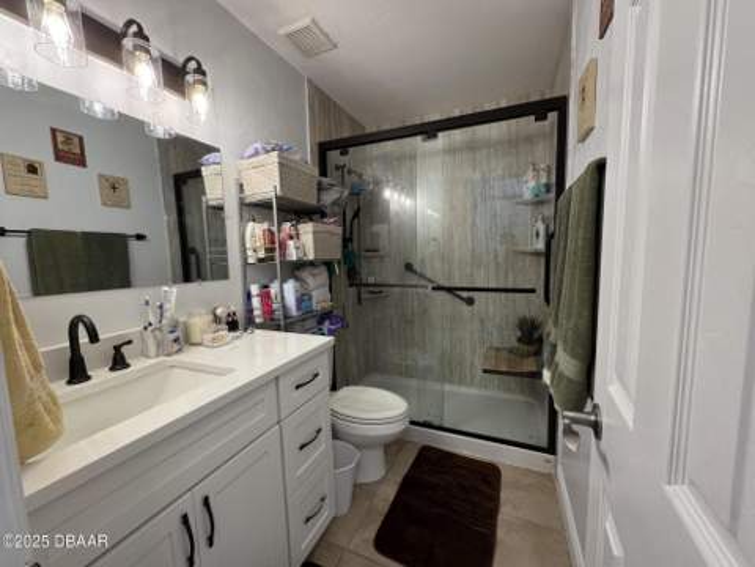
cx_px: 378
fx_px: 305
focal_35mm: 14
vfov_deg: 85.7
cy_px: 284
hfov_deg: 102.1
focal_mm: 2.22
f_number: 2.2
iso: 320
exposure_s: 1/120
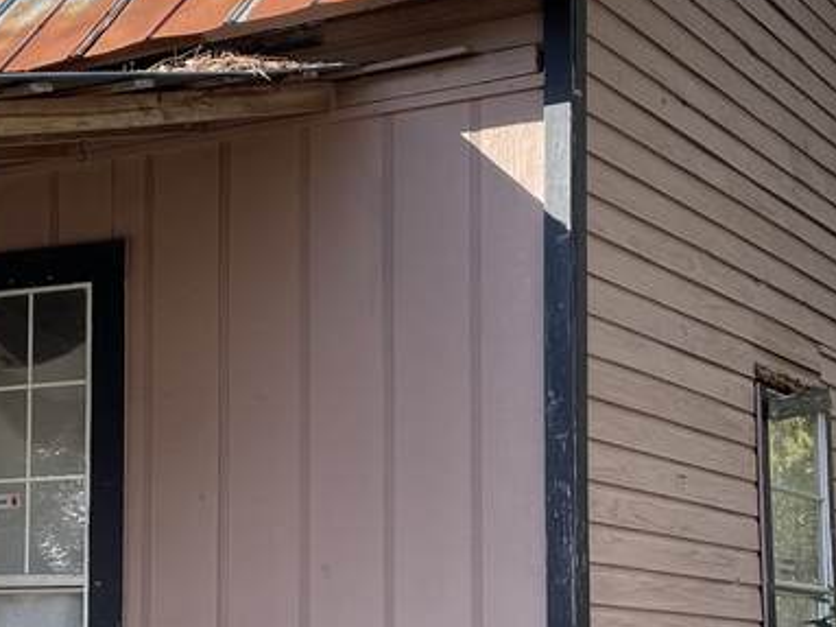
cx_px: 146
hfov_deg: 22.2
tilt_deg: +3.3
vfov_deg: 16.8
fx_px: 2100
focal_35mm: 87
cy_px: 492
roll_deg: +0.6
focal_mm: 4.2
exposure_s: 1/861
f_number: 1.6
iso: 32
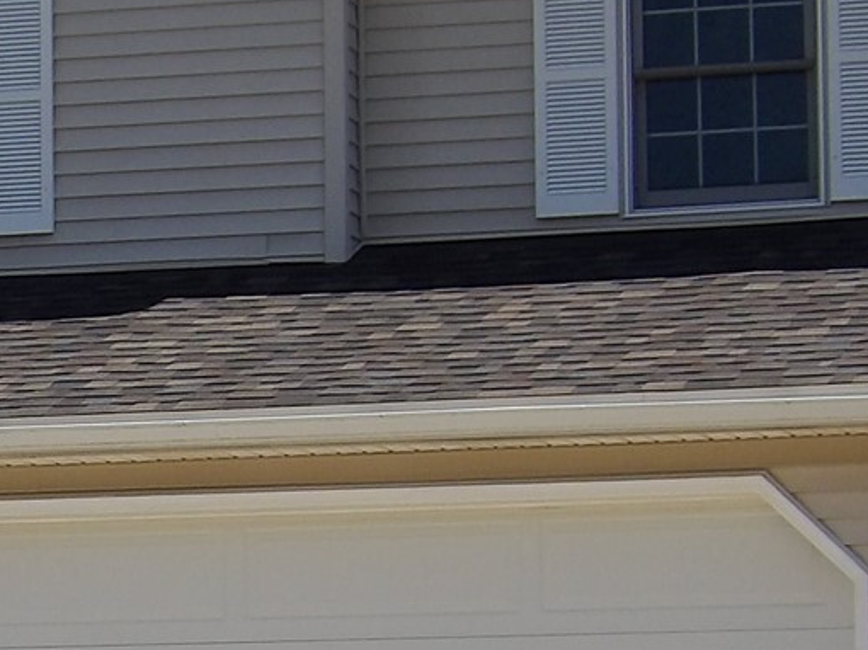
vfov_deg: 7.0
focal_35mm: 213
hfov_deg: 9.2
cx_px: -196
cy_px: 550
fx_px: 5338
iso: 100
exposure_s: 1/663
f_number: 3.9
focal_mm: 9.5
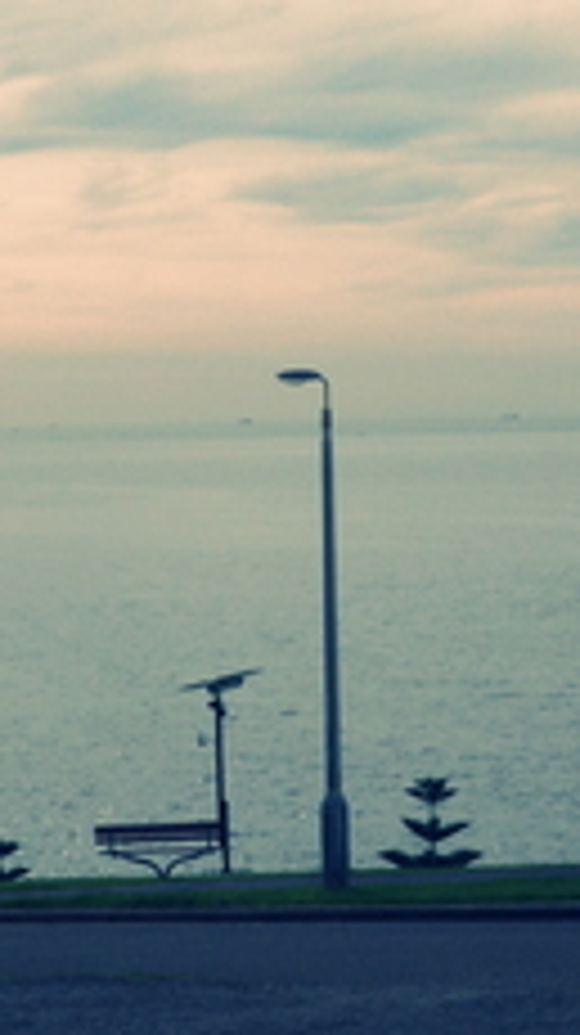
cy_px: 340
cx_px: 9
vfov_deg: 14.7
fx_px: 4001
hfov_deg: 8.3
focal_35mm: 146
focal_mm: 26
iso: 400
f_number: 16
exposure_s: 1/500
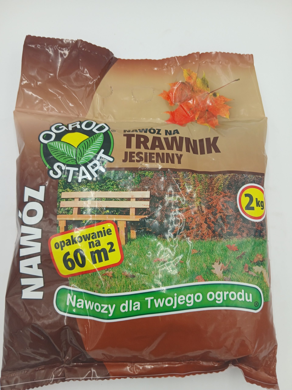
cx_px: 146
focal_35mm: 26
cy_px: 195
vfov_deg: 67.3
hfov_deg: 53.1
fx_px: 292
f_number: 1.8
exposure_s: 1/100
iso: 32
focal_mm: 3.98
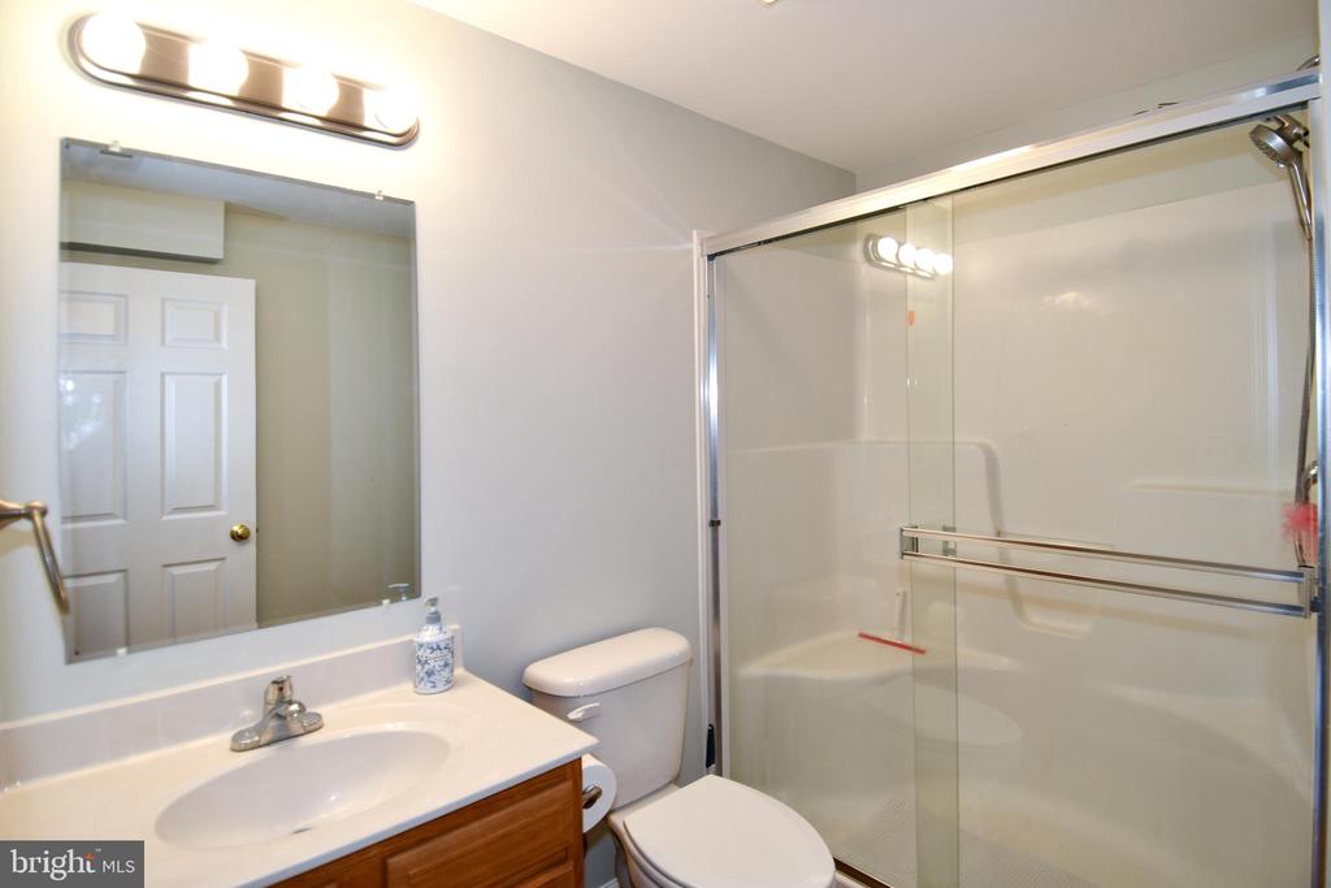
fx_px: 666
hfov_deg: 90.0
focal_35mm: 18
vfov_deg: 67.4
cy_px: 444
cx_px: 666
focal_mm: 12
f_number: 4
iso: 250
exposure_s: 1/60
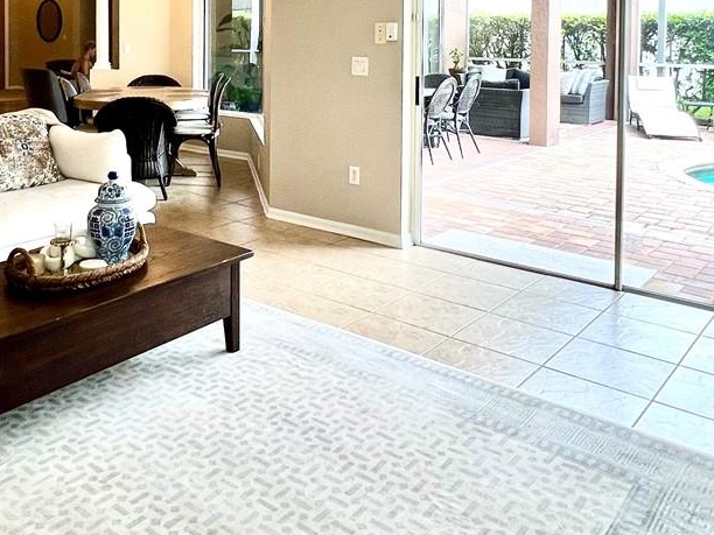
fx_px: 701
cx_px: 219
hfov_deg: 52.6
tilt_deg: -2.3
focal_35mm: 34
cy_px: 54
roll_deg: -0.2
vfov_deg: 38.9
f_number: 1.8
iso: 80
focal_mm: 1.57
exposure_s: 1/120
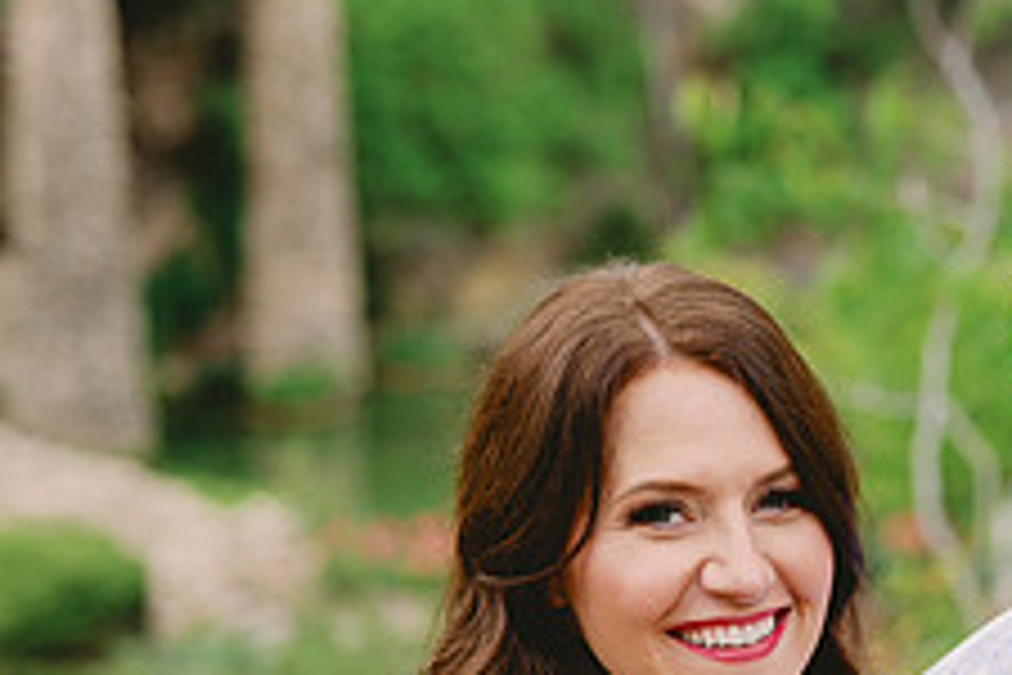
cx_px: 612
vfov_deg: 10.5
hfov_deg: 15.9
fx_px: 3626
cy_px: 778
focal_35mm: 129
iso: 400
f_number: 2.5
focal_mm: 50
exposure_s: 1/1000
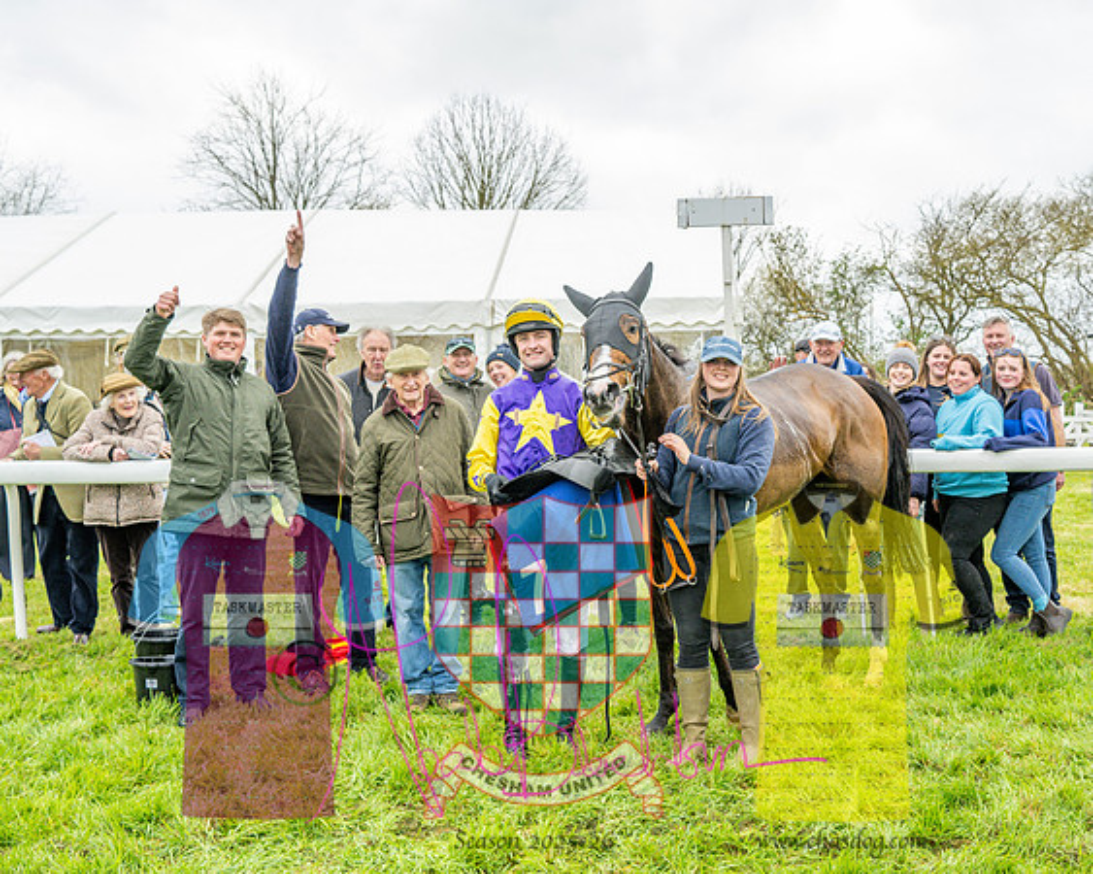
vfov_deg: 33.0
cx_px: 700
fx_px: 1476
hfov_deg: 40.3
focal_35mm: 46
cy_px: 437
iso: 800
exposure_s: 1/400
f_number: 5
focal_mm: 38
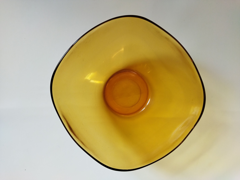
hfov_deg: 65.3
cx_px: 120
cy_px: 90
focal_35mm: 27
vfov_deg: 51.4
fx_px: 187
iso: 100
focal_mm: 4.71
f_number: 1.79
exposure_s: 1/151
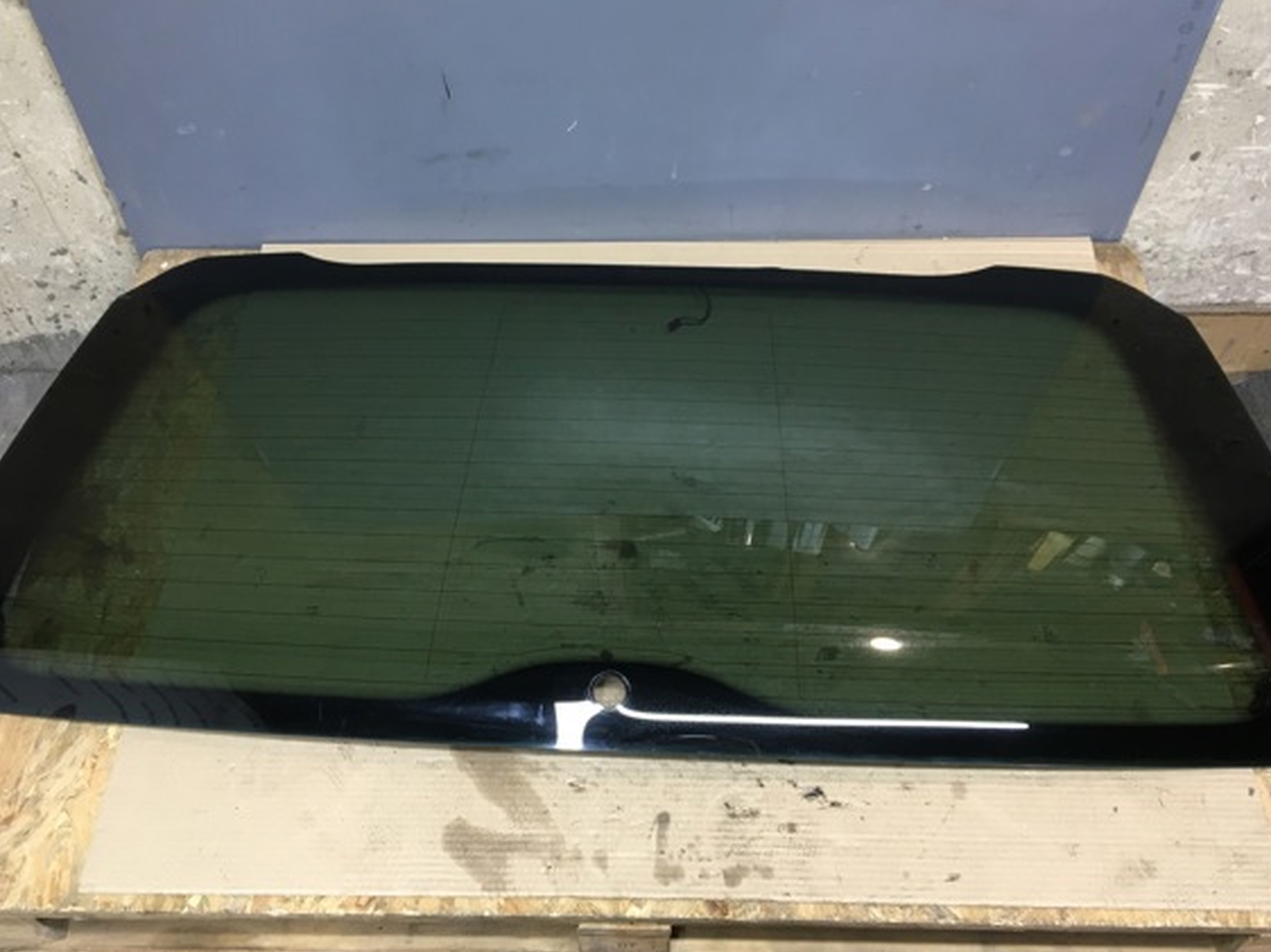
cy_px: 442
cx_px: 615
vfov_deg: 42.9
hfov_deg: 55.4
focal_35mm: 33
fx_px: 1211
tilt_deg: -52.0
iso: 100
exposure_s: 1/33
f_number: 2.2
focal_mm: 4.15
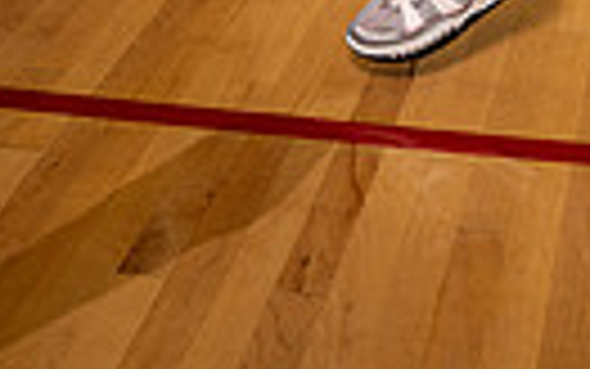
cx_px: 495
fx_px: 1576
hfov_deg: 20.9
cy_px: -508
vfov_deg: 11.2
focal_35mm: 98
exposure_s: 1/250
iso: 500
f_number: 5.6
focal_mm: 28
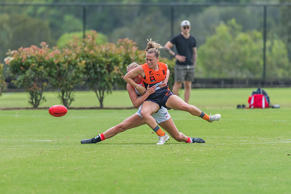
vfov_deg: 1.6
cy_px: 116
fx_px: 6900
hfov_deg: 2.4
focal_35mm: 853
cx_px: 134
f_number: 7.1
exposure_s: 1/1600
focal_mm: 600
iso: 800
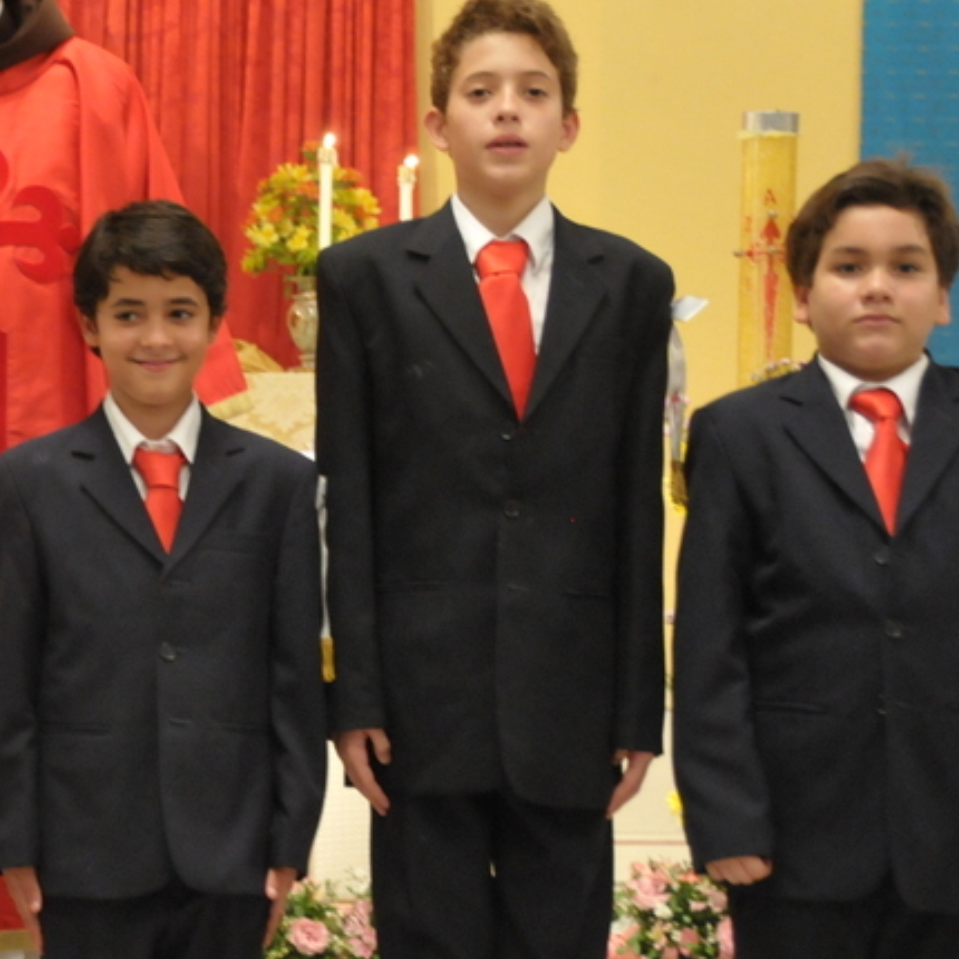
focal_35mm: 88
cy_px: 462
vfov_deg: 19.7
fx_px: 2759
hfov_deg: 19.1
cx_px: -22
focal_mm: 29
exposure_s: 1/20
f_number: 4
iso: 2000
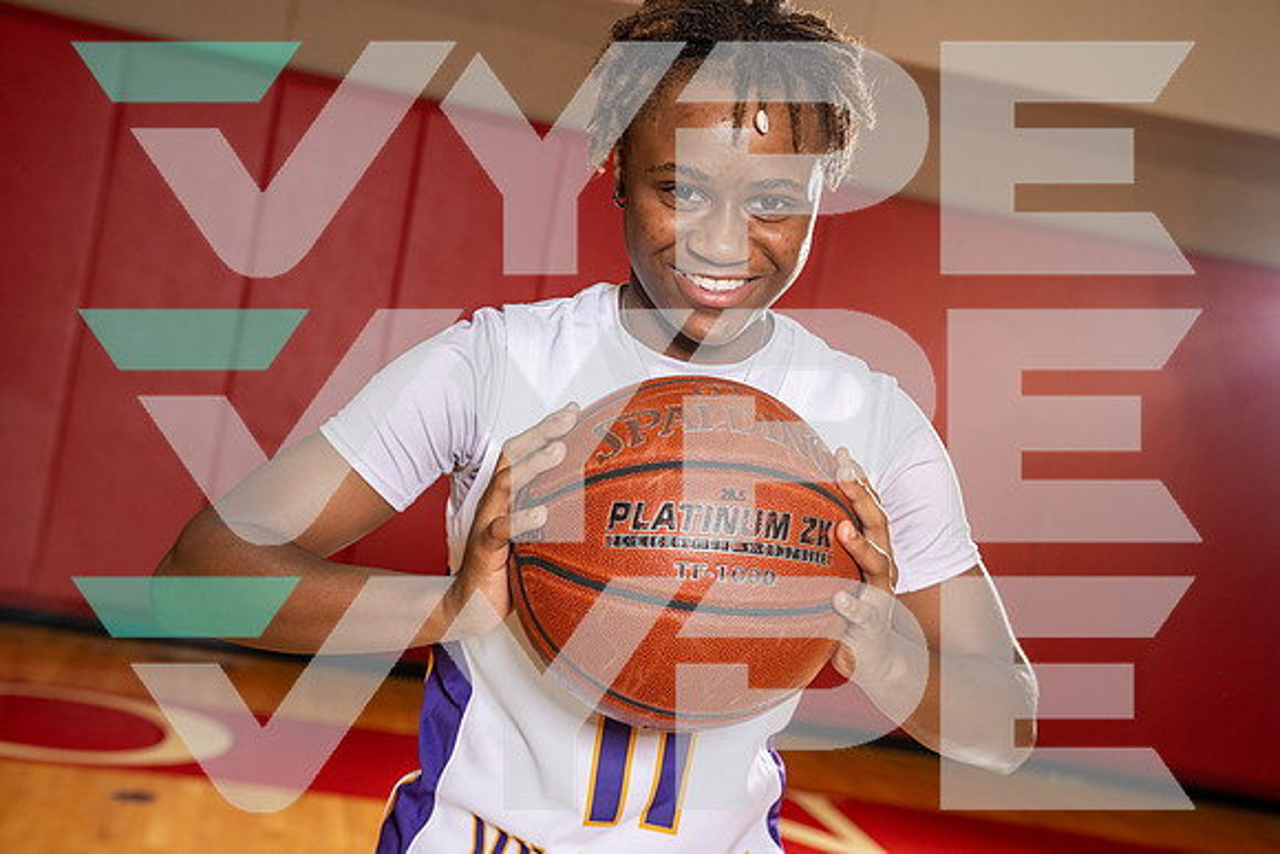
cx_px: 640
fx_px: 1920
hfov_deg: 36.9
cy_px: 427
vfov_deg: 25.1
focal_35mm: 54
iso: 500
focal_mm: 54
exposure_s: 1/250
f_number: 5.6
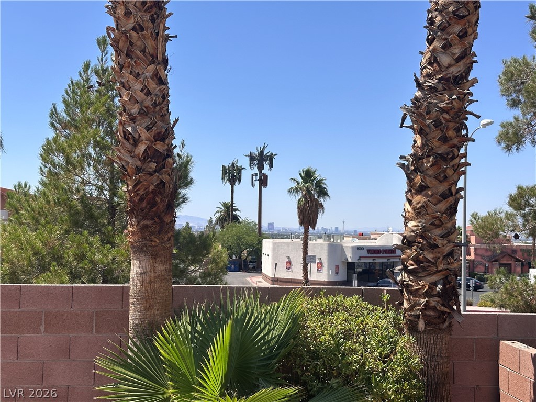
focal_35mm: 48
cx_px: 268
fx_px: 743
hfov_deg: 39.7
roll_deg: -1.1
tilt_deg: +2.1
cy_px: 201
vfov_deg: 30.3
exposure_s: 1/4785
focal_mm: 6.86
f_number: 1.78
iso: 64
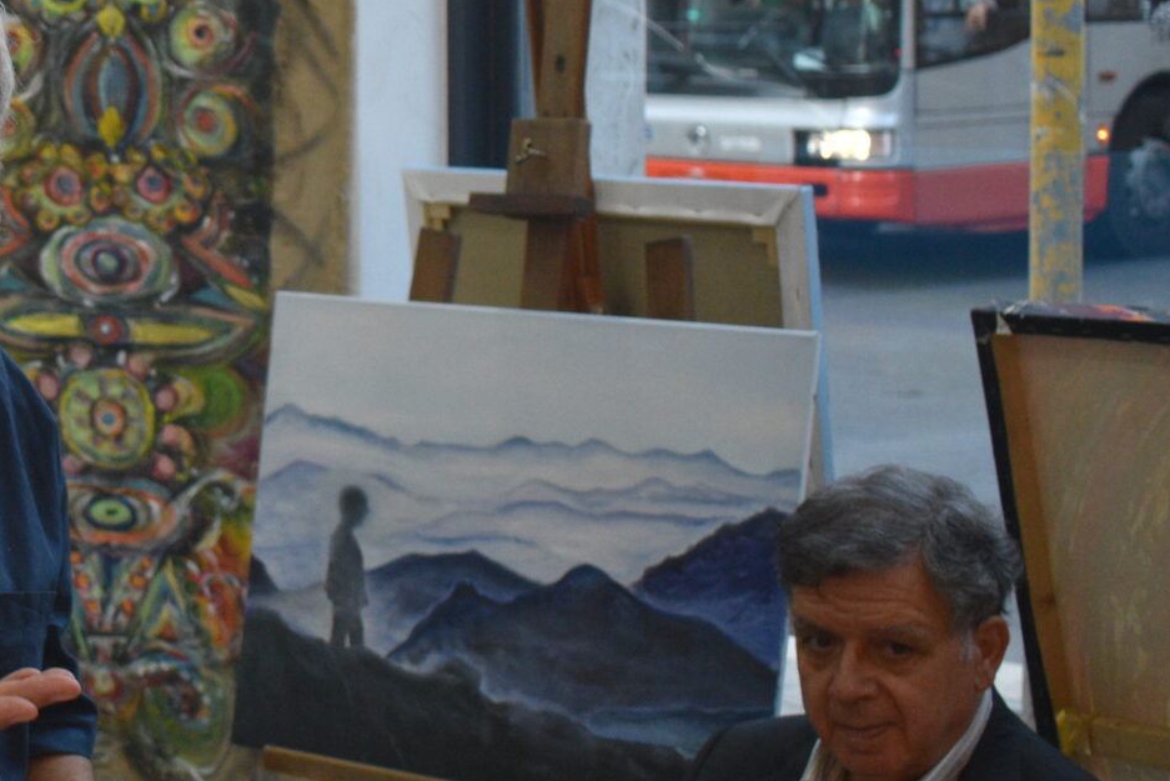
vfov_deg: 16.6
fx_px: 2665
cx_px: -164
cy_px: 259
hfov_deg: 23.1
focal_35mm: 82
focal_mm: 20
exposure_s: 1/125
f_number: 3.5
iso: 800
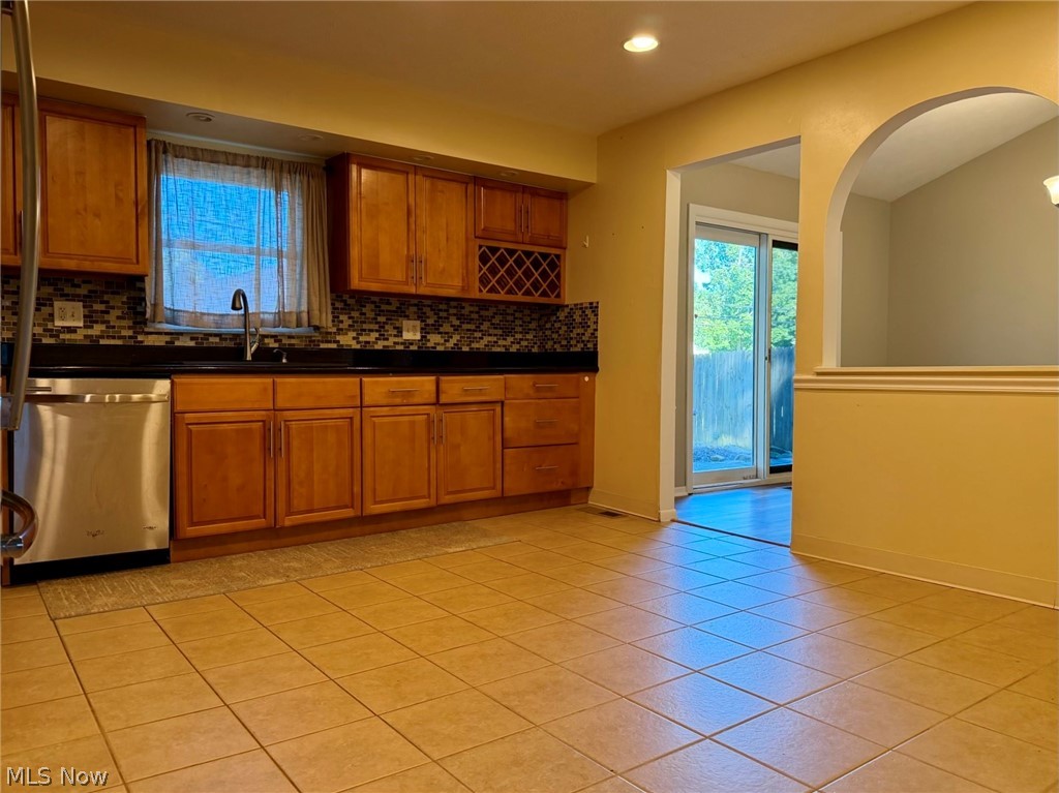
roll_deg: -2.1
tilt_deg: -1.8
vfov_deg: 56.8
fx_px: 734
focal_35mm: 24
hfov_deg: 71.6
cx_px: 530
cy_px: 396
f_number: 1.78
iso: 200
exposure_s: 1/120
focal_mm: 6.76
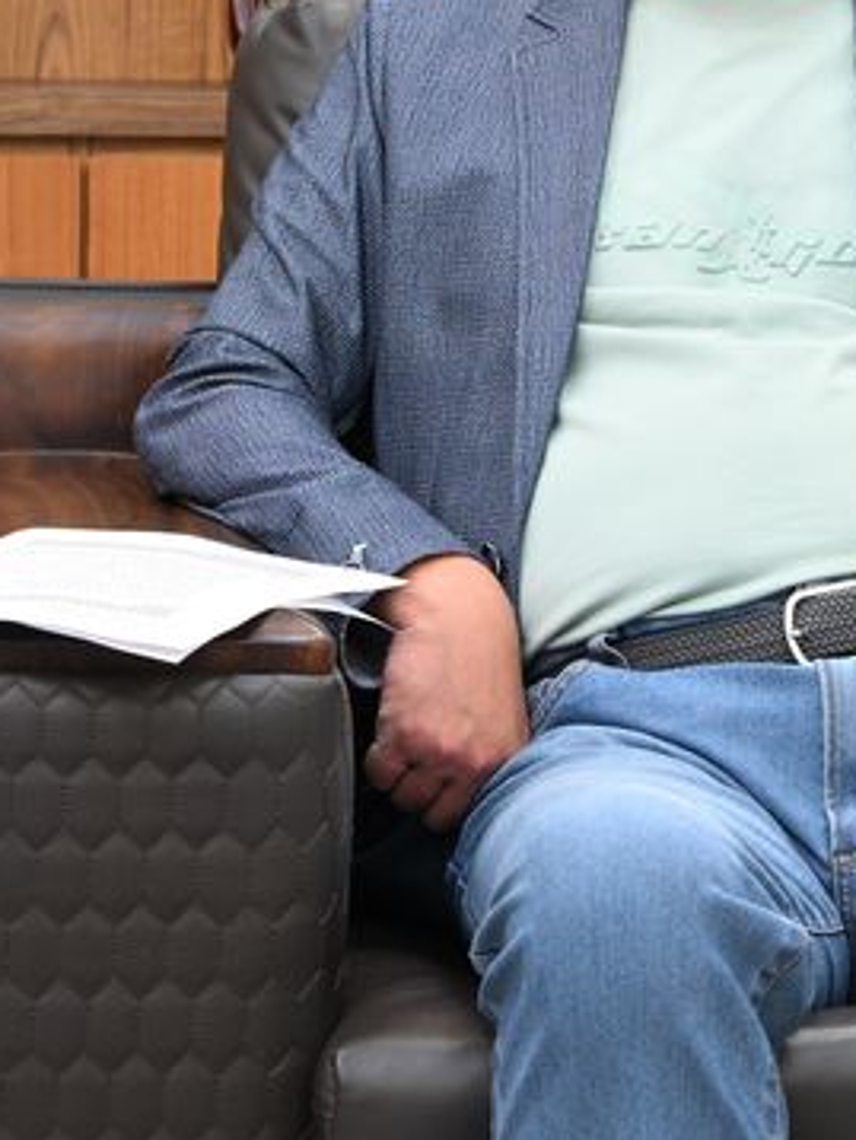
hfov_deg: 10.2
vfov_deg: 13.4
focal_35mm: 145
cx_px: 748
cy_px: -3
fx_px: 4775
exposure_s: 1/100
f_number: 7.1
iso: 2000
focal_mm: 50
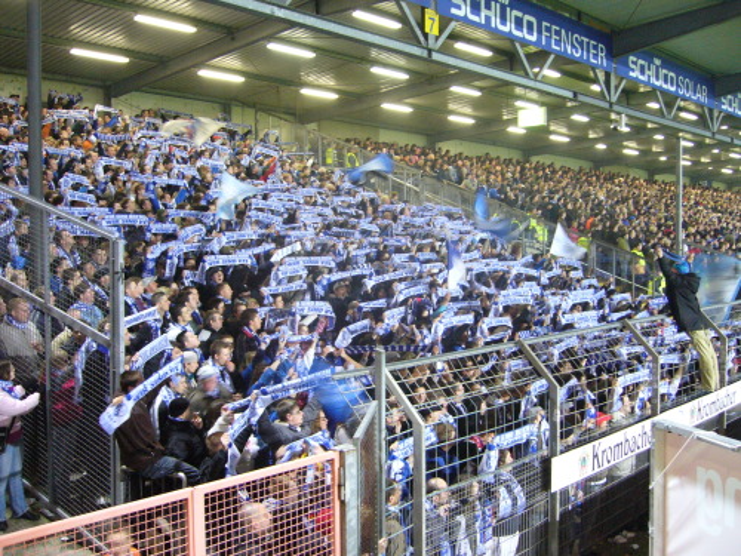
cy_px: 278
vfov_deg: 40.7
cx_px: 370
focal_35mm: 35
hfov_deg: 52.6
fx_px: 749
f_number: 2.8
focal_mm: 5.8
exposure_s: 1/8
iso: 200
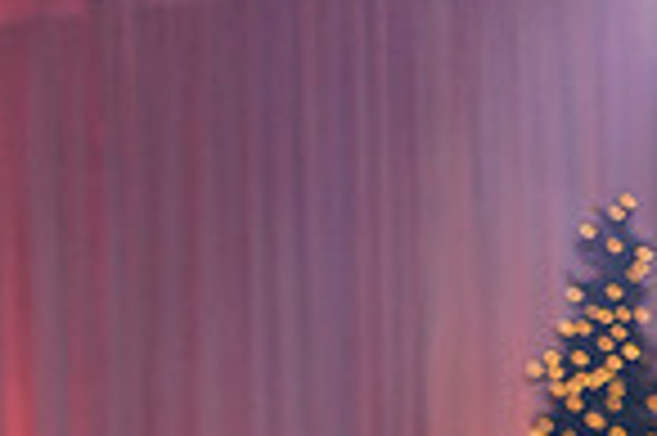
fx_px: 6016
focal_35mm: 330
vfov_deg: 4.0
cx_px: -34
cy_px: 1281
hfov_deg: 6.2
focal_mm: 83
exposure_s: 1/500
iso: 2000
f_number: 2.8
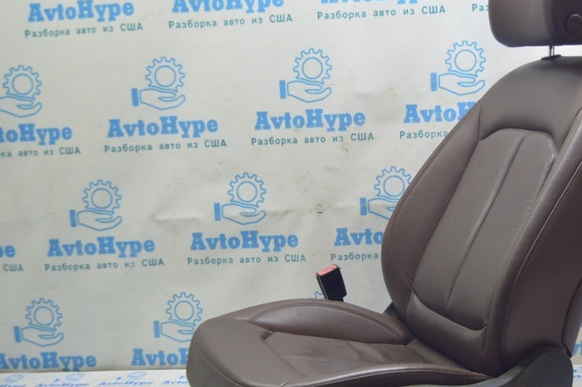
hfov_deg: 34.3
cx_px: 378
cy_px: 217
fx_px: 937
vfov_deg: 23.3
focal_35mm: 58
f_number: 4
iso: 400
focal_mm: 26
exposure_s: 1/40
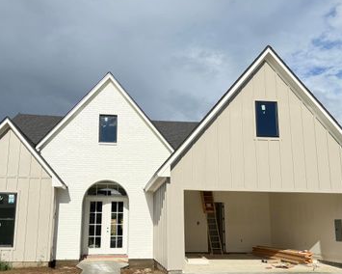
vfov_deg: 44.2
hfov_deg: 54.1
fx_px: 334
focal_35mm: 33
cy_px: 168
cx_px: 154
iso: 80
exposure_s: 1/6173
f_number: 1.78
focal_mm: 6.76
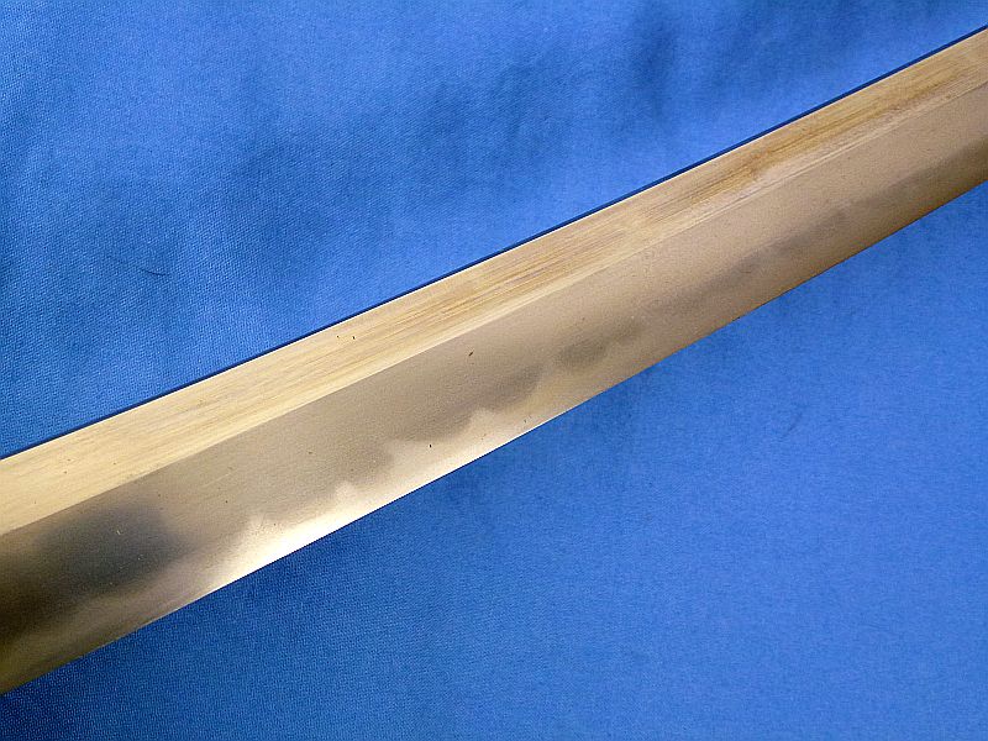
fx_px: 1284
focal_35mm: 45
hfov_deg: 42.1
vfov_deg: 32.2
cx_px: 494
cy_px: 370
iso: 200
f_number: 4
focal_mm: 8
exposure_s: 1/80
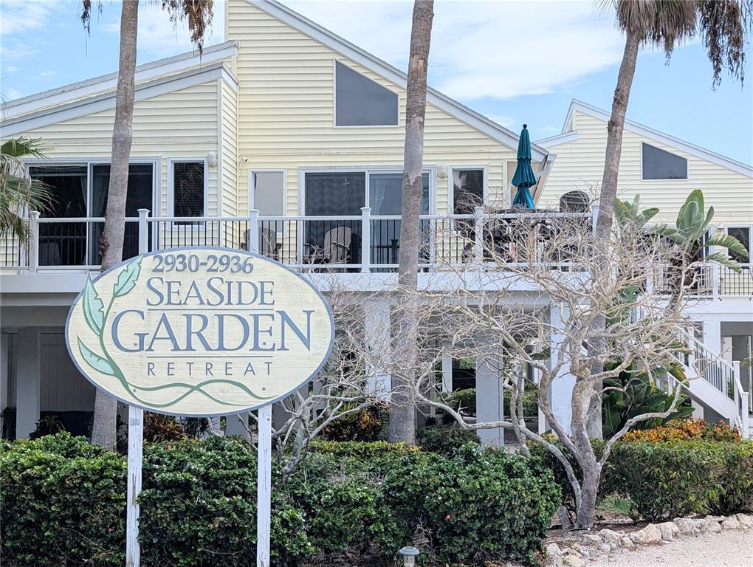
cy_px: 284
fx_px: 1067
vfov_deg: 29.7
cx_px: 376
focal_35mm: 49
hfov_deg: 38.9
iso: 22
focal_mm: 6.9
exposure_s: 1/1595
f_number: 1.68
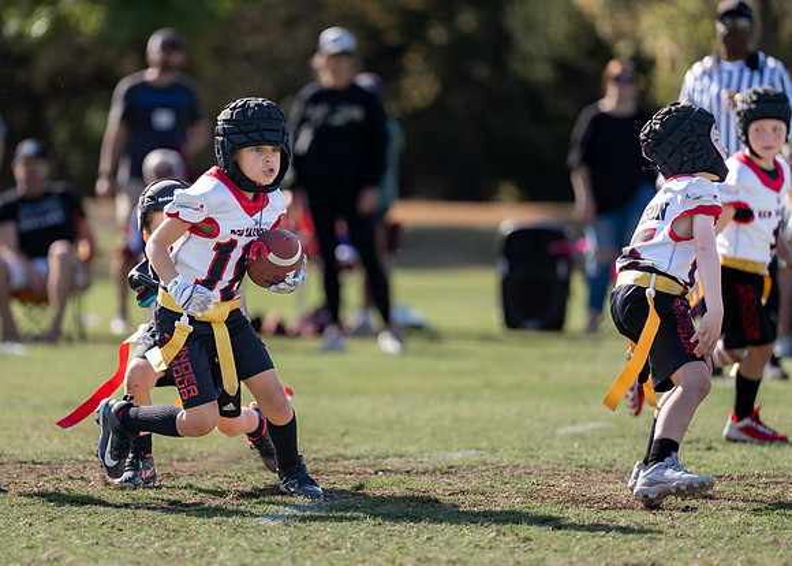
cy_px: 288
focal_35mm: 246
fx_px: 5533
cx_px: 315
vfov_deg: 5.8
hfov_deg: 8.2
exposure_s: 1/800
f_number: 2.8
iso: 100
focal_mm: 200
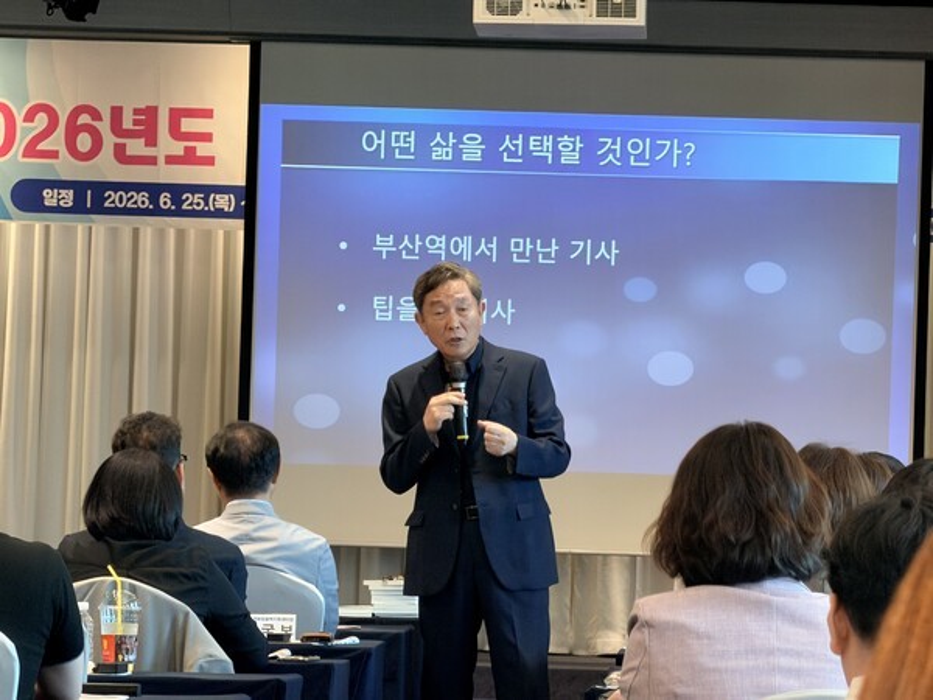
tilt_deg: +0.7
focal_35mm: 200
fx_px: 5391
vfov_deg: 7.4
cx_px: 466
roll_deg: -1.6
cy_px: 350
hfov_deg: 9.9
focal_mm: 16.89
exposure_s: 1/60
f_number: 2.8
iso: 200
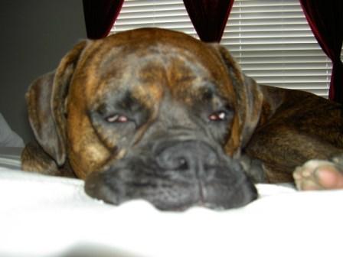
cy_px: 128
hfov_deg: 47.9
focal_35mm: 39
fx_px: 386
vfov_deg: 36.8
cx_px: 172
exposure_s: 1/59.5
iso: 100
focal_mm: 8
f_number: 2.8
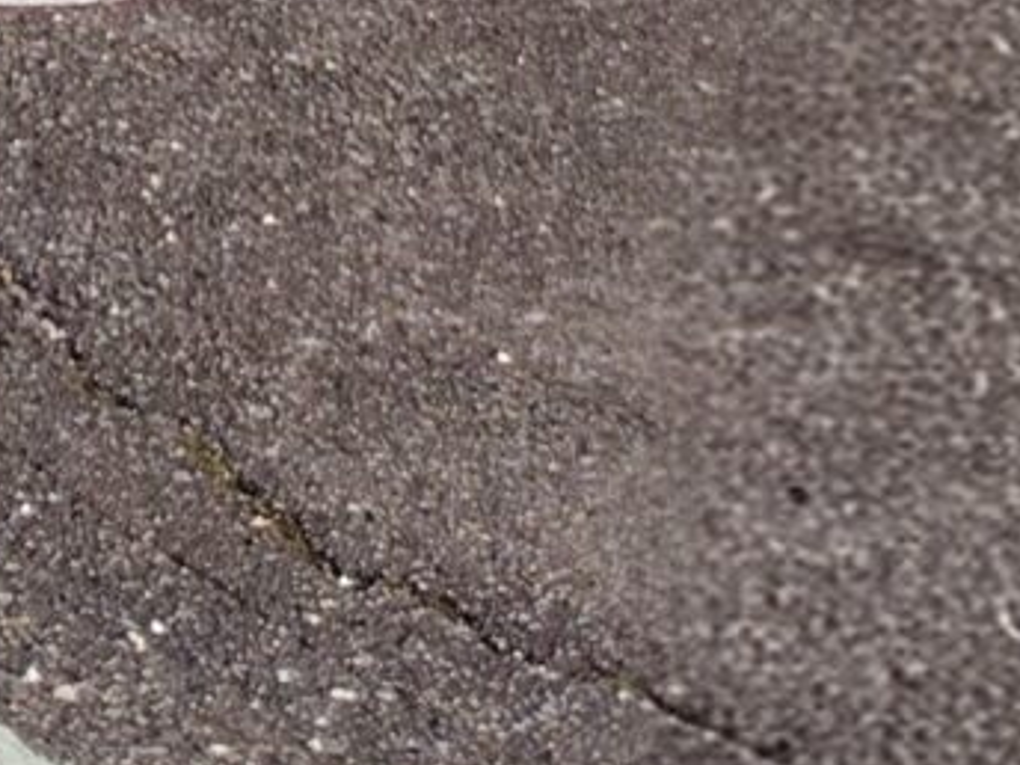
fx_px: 5039
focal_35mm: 171
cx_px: -282
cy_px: -1948
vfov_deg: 7.2
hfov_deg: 11.3
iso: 50
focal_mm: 5.6
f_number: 1.9
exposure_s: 1/1195
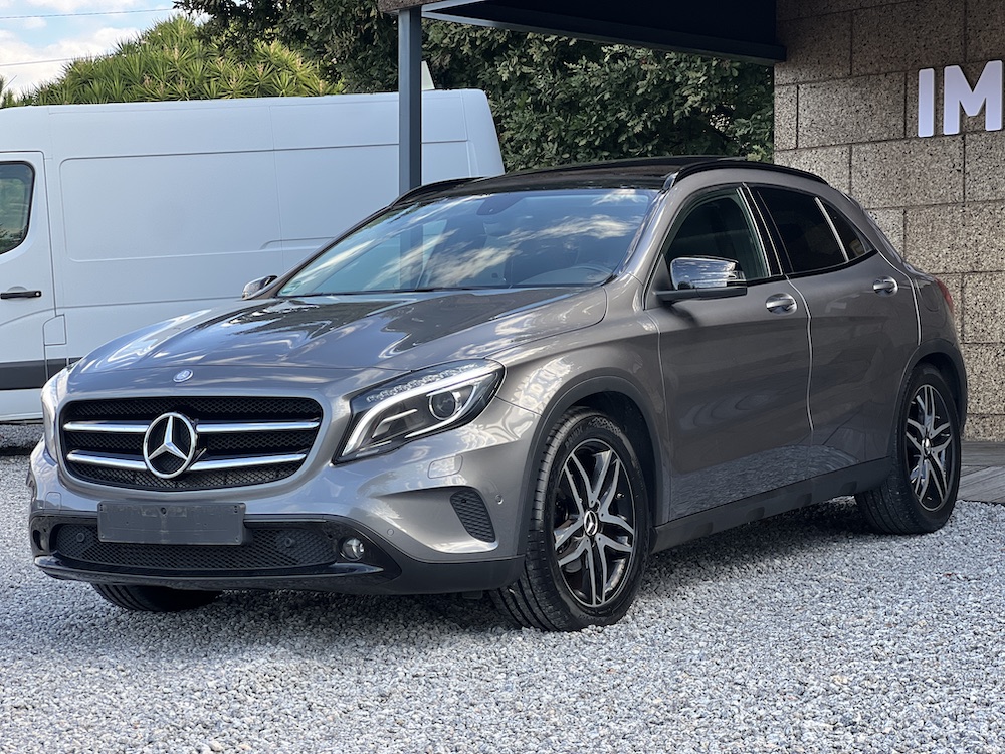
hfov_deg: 25.3
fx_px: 2236
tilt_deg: +0.5
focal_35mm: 77
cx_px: 502
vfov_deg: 19.1
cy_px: 377
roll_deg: -0.5
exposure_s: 1/121
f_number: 2.8
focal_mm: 9
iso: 40
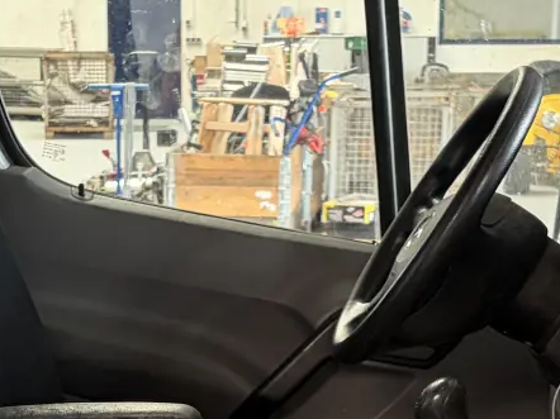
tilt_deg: -14.4
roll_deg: -0.1
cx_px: 209
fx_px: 1827
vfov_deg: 12.9
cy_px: 448
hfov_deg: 17.4
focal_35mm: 113
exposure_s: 1/60
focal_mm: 5.96
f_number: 1.6
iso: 125
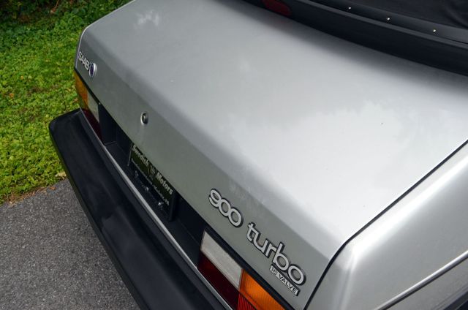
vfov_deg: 43.4
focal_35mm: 30
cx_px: 234
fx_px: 389
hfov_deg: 62.0
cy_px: 155
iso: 200
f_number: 7.1
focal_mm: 20
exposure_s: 1/200
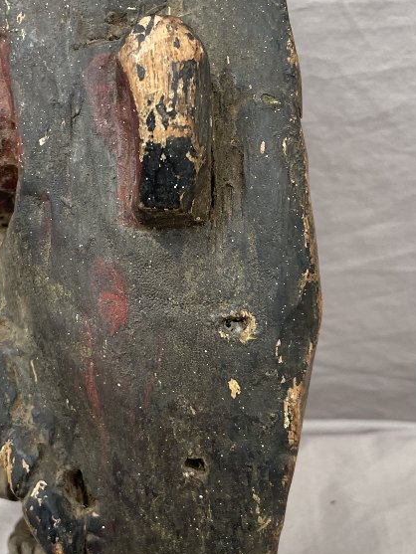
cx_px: 121
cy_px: 288
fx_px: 897
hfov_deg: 25.9
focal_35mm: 56
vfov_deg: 34.3
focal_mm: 4.2
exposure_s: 1/121
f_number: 1.6
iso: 80
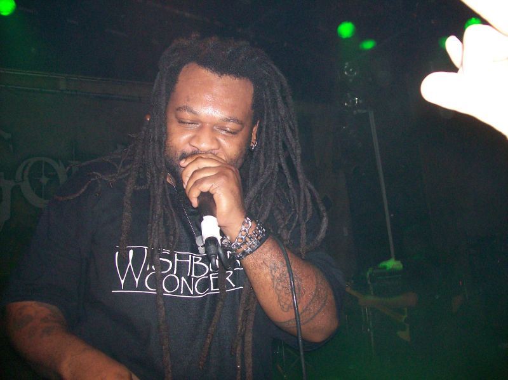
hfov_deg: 51.4
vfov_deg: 39.6
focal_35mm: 36
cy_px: 190
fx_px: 528
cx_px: 254
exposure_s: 1/64
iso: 140
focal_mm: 6
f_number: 2.7
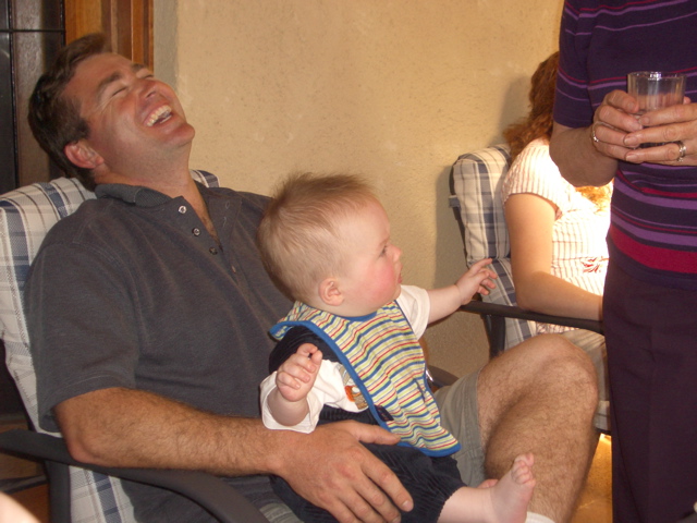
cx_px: 348
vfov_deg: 29.7
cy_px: 262
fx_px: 987
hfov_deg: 38.9
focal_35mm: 49
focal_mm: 8.2
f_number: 3.1
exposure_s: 1/60
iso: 100
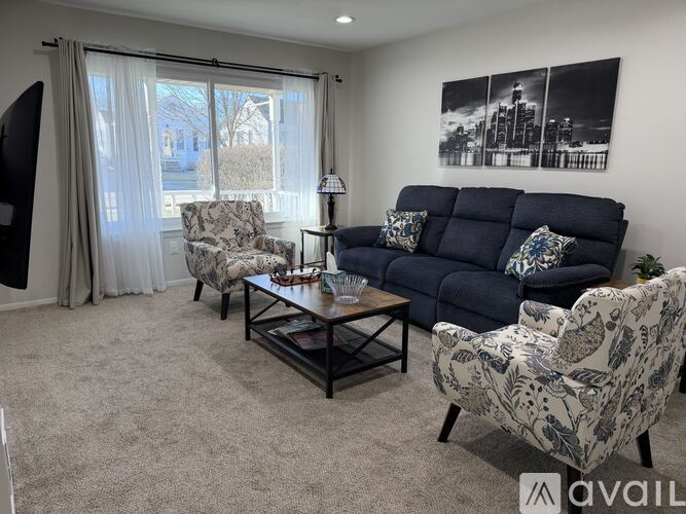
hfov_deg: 71.6
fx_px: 476
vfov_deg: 56.8
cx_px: 343
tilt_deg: -11.4
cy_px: 257
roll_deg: -0.8
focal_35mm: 24
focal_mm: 6.76
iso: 160
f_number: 1.78
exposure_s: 1/218
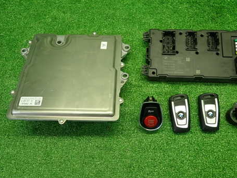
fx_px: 226
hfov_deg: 55.3
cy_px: 89
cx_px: 127
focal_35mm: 33
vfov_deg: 42.9
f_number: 2
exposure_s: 1/60
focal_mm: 4.5
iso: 200
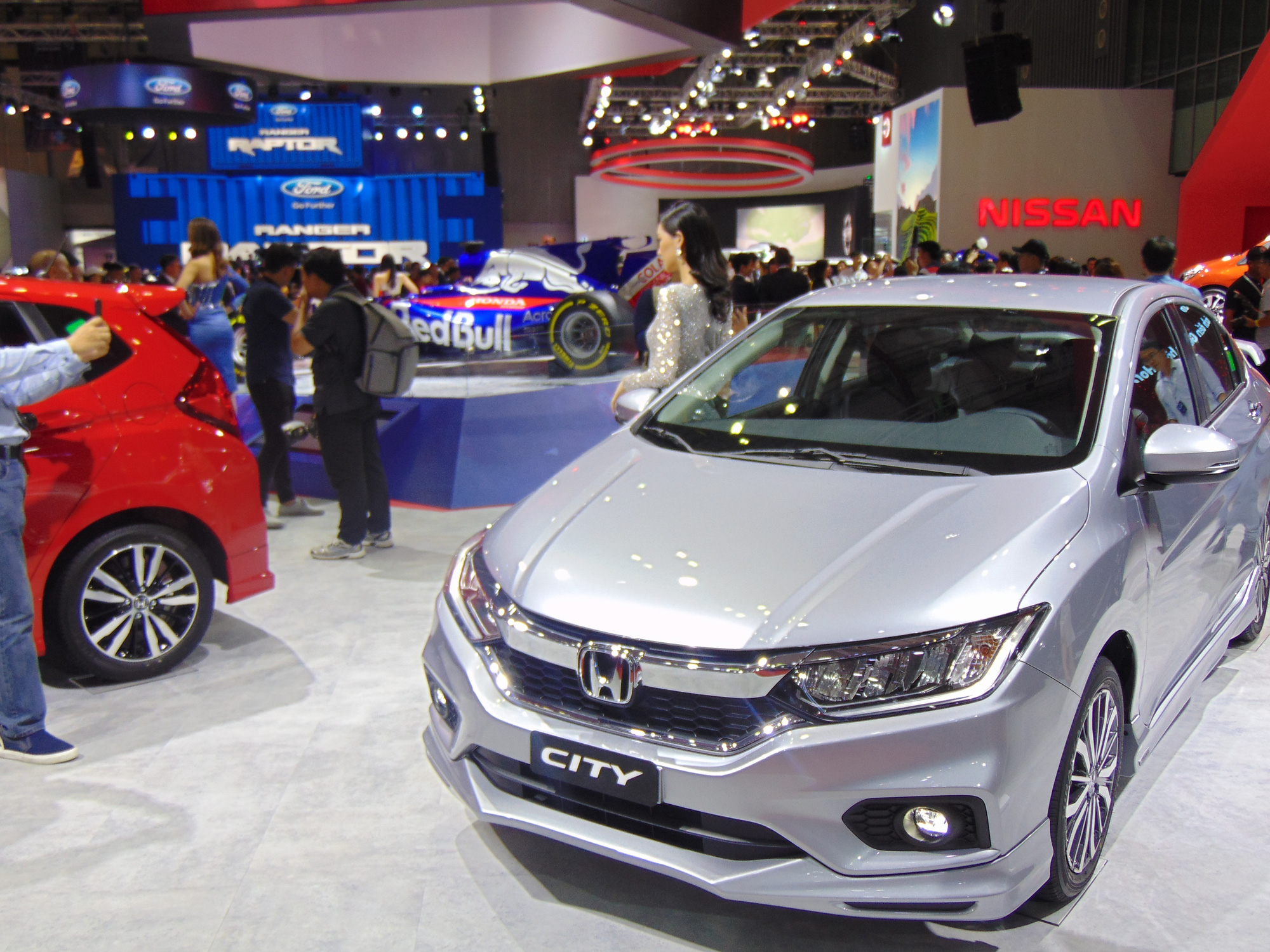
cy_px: 476
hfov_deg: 52.6
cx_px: 635
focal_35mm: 35
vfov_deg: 40.7
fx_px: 1284
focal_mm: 6.3
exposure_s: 1/40
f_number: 3.2
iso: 80
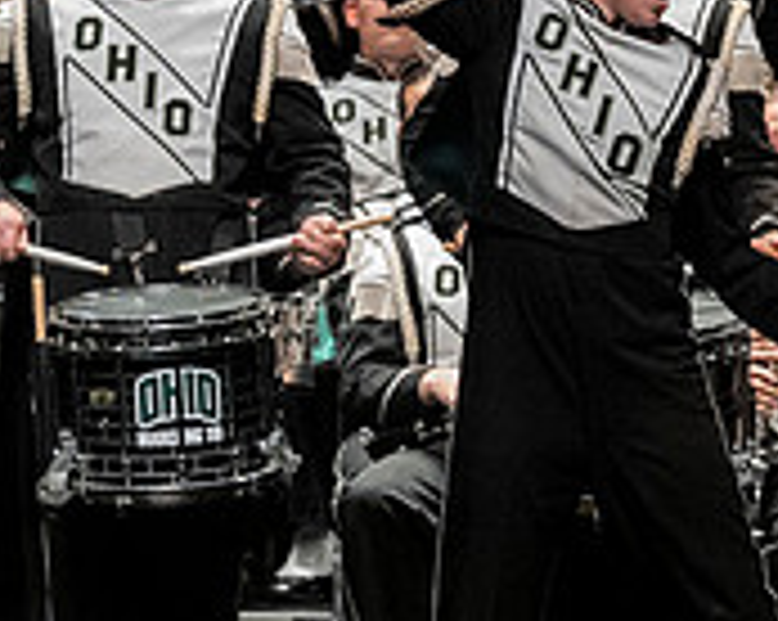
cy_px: 270
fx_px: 15203
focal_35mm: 661
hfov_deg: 2.9
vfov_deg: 2.3
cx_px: 1300
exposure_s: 1/500
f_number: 4
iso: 4000
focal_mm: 140
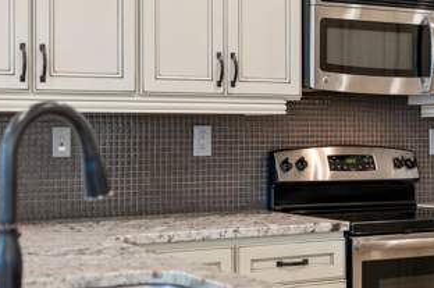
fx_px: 927
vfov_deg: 17.7
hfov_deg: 26.2
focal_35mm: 77
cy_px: 133
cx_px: 295
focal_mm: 50
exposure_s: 1/30
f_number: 2.8
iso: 250
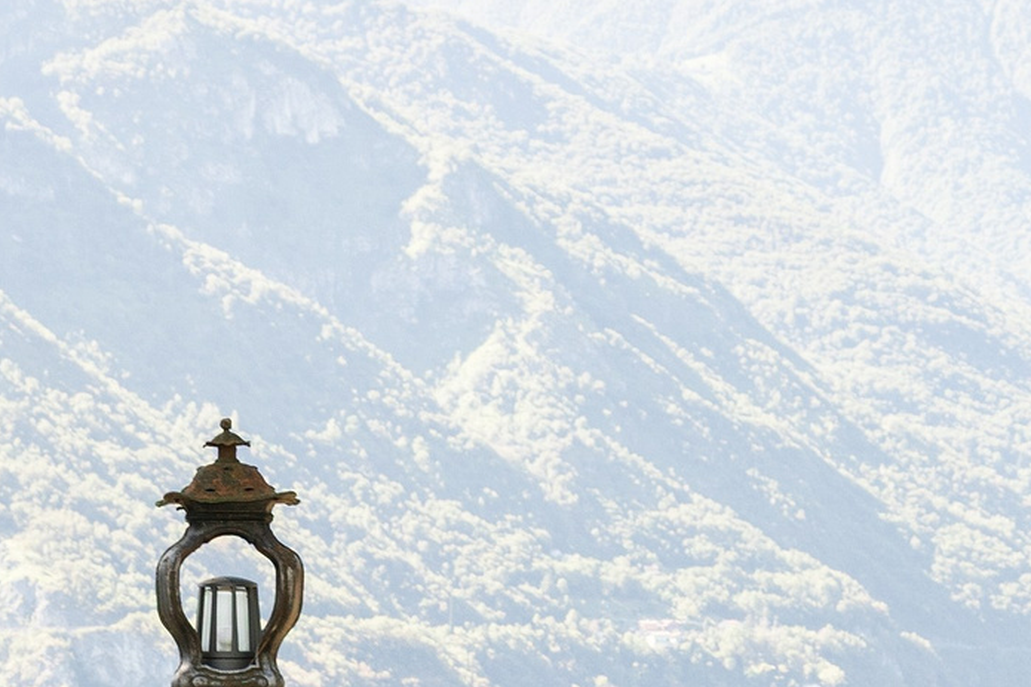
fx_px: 3693
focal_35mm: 129
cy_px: 946
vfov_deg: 10.4
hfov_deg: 15.9
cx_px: 687
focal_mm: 35
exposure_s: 1/250
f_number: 6.3
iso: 250
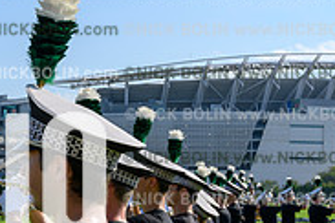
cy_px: 200
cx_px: -24
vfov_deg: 17.7
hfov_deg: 25.0
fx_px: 707
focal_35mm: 76
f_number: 7.1
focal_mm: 24
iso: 80
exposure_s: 1/400
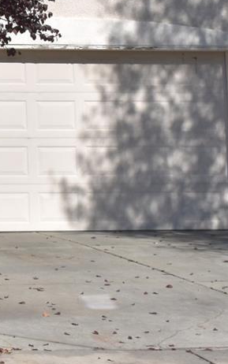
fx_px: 1182
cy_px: 5
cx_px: -195
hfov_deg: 10.3
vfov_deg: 17.2
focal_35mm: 119
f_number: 11
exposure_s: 1/200
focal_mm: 24
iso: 100
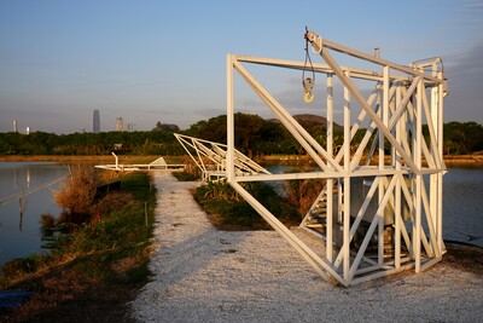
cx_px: 242
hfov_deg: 53.1
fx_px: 483
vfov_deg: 36.9
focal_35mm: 36
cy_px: 162
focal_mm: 36
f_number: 5
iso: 80
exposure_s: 1/320
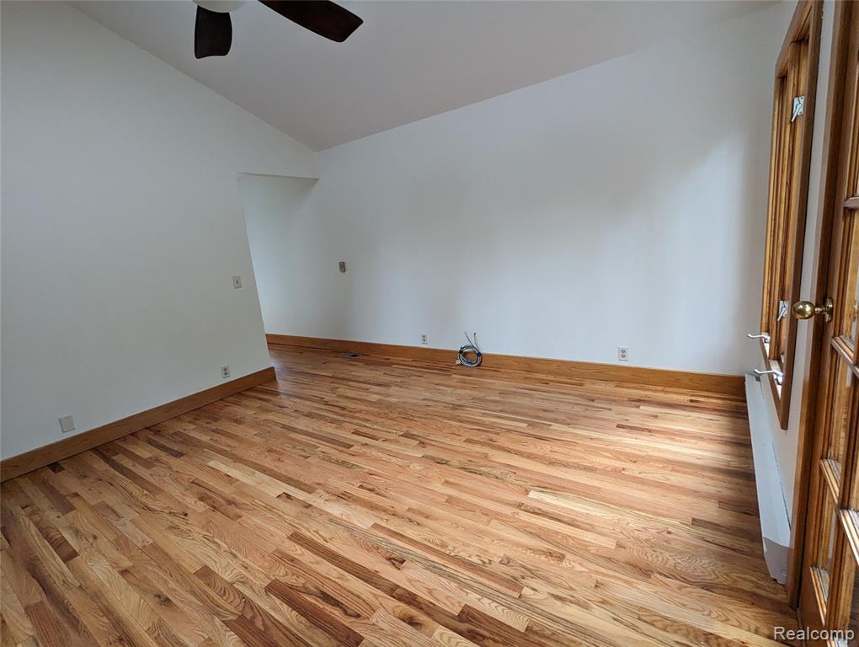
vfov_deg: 78.2
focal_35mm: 16
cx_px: 430
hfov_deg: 94.4
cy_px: 324
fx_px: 398
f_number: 2.2
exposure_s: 1/147
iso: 421
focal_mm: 2.35
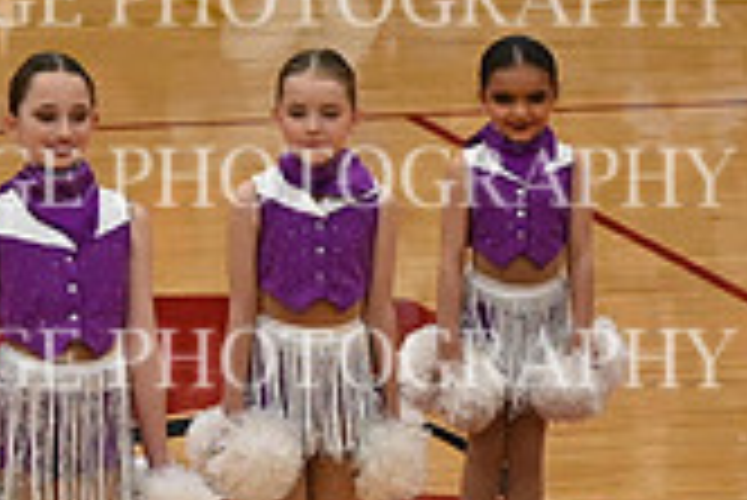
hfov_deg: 5.6
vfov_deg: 3.8
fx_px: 7622
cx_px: 86
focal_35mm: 367
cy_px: 268
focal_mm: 70
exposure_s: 1/400
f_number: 4
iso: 5000
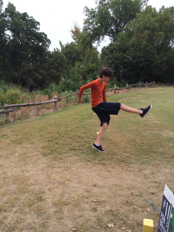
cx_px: 87
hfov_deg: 48.2
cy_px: 116
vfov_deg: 61.7
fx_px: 194
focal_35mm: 29
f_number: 2.2
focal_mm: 4.15
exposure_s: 1/746
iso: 32
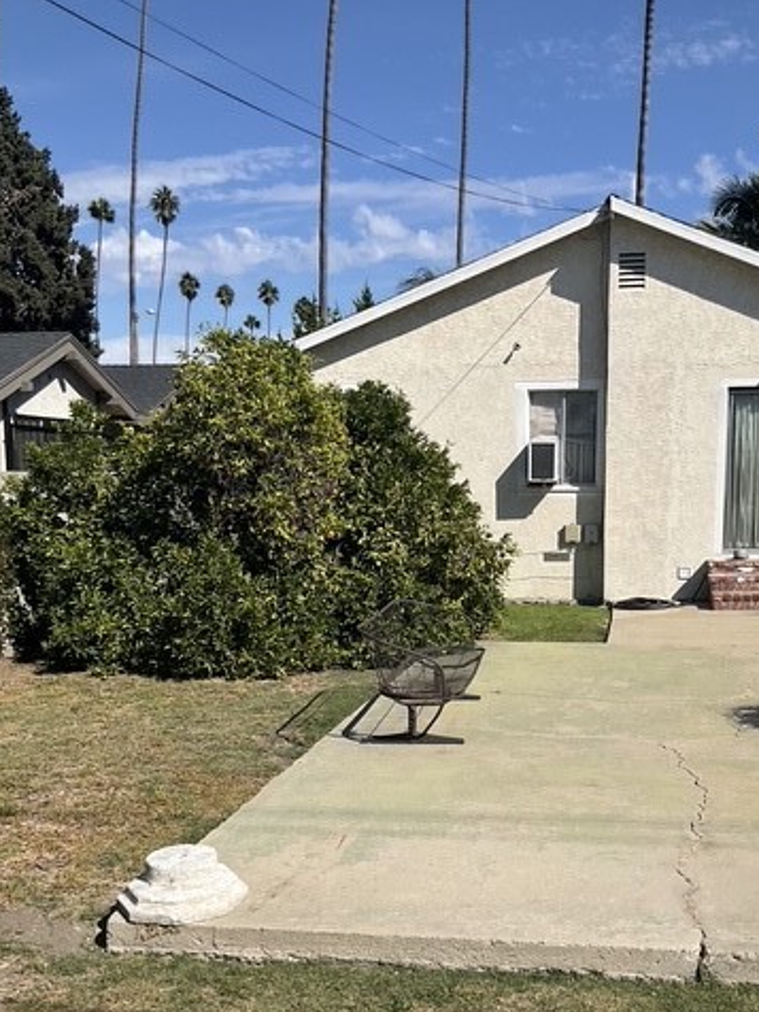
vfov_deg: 47.5
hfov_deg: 36.7
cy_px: 627
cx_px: 461
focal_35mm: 39
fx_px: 1140
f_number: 1.8
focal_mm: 3
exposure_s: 1/3322
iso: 25
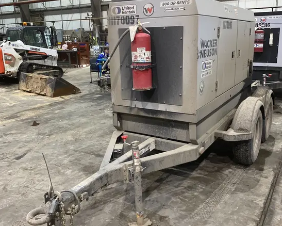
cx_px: 141
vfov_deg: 43.4
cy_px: 105
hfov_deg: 52.8
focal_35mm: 34
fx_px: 284
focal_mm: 4.25
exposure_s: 1/60
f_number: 1.8
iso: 500
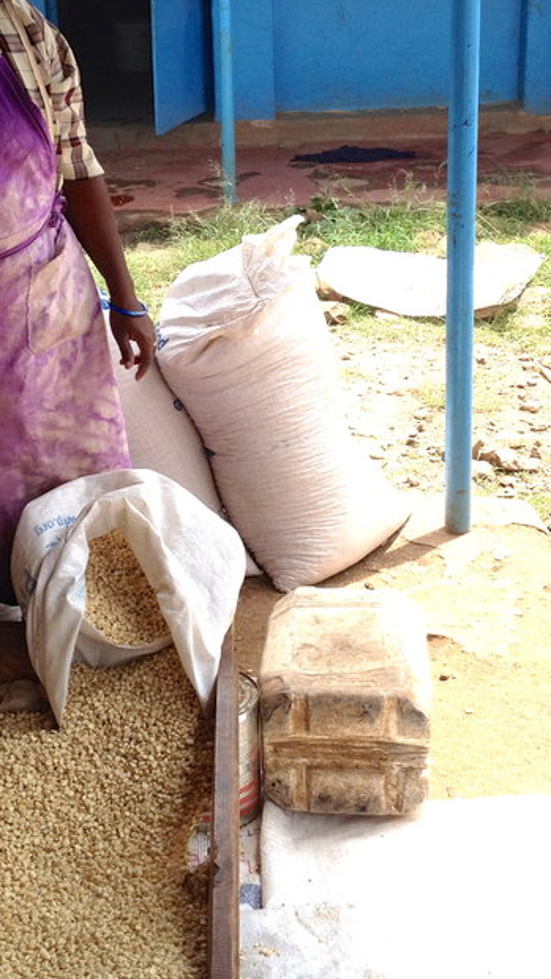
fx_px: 1635
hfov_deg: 19.0
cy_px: 358
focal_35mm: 63
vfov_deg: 33.1
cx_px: 171
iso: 64
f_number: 2.4
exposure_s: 1/635
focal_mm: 4.28
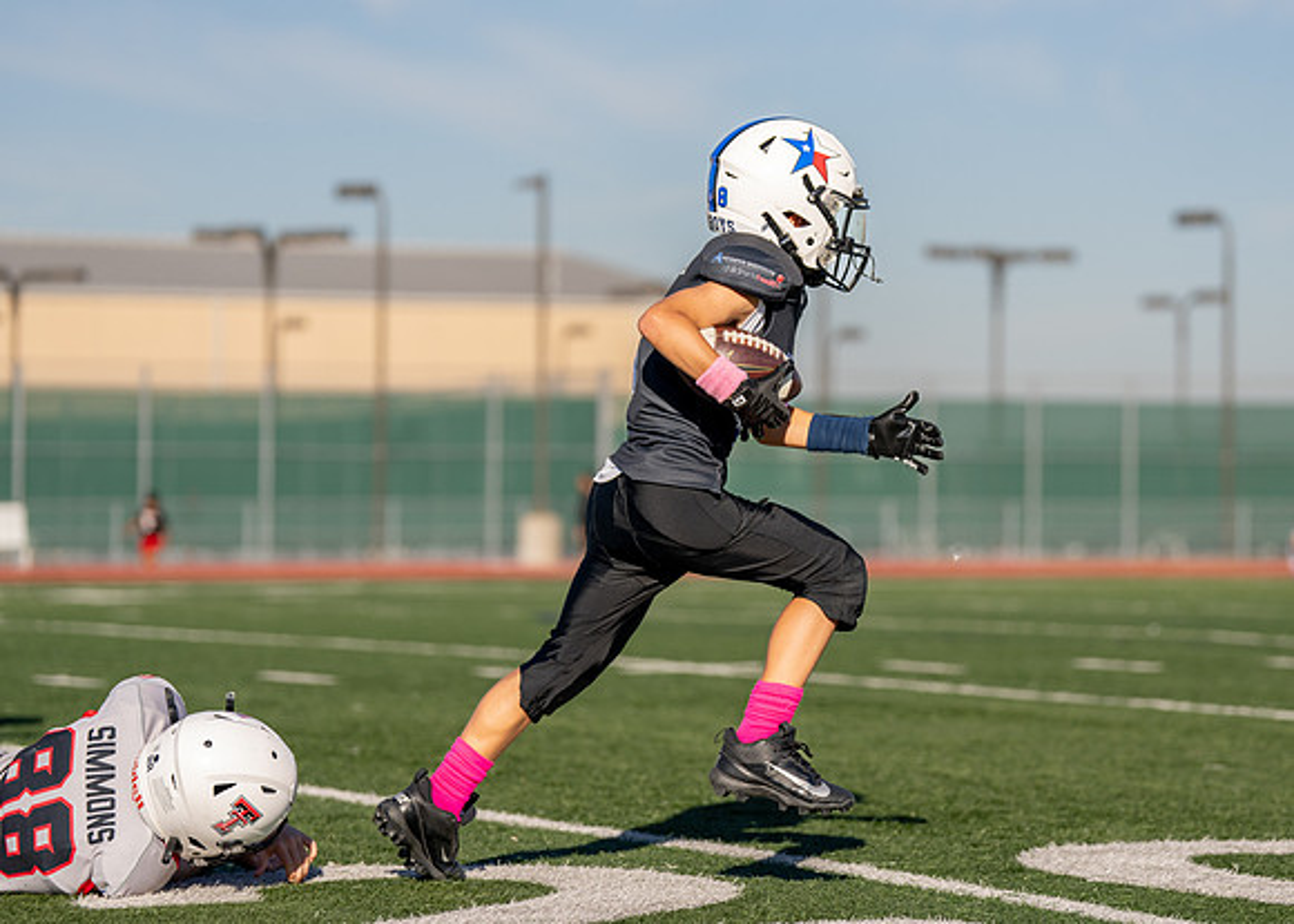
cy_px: 437
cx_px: 750
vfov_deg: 10.7
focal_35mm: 134
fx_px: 4922
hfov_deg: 15.0
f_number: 2.8
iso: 160
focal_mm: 111
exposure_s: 1/2500
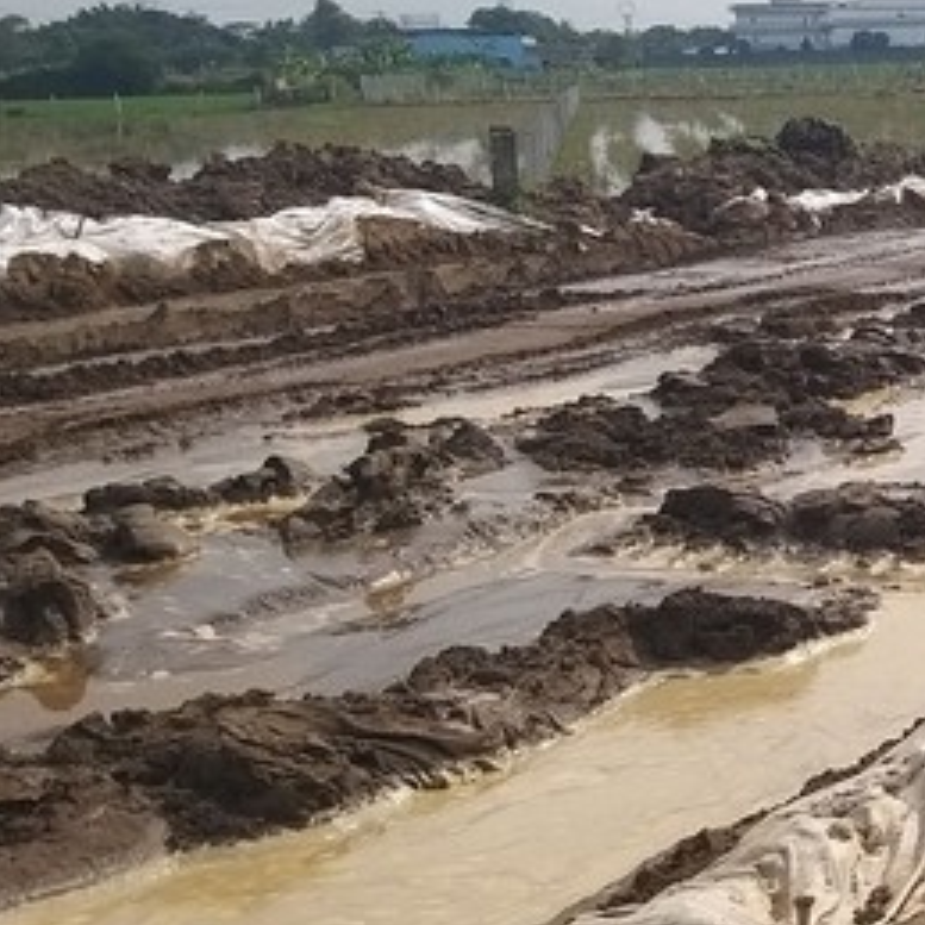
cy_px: 377
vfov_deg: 24.0
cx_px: 1386
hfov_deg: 20.5
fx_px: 2177
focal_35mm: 72
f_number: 1.7
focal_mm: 3.93
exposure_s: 1/4665
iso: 50
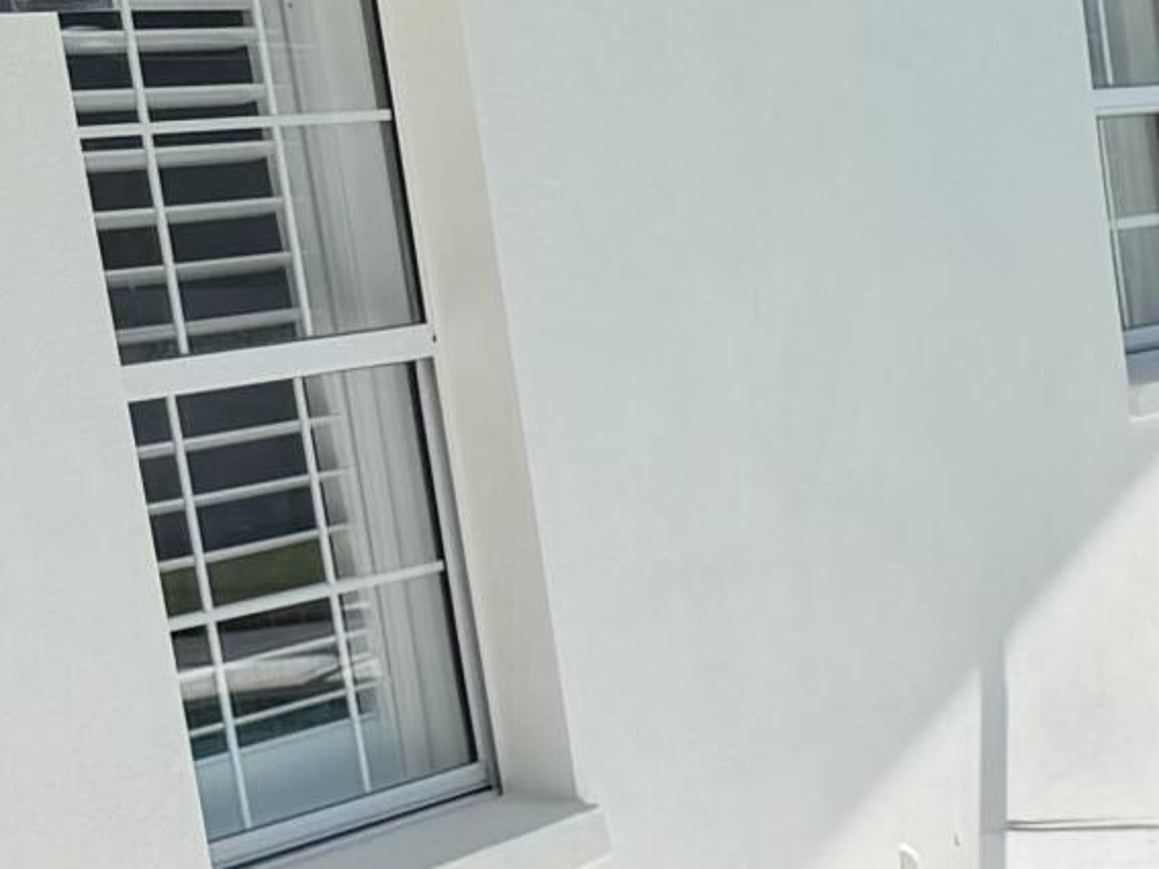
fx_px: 4251
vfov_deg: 11.2
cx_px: 2459
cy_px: 1294
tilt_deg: -16.6
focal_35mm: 127
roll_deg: +1.9
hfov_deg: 13.0
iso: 80
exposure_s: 1/3145
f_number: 1.78
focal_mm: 6.76
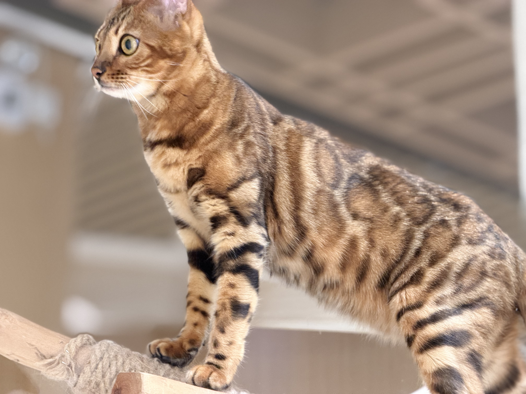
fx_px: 1520
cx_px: 263
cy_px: 197
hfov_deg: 19.6
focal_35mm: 100
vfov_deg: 14.8
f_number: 2.8
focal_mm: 16.89
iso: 400
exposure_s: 1/50
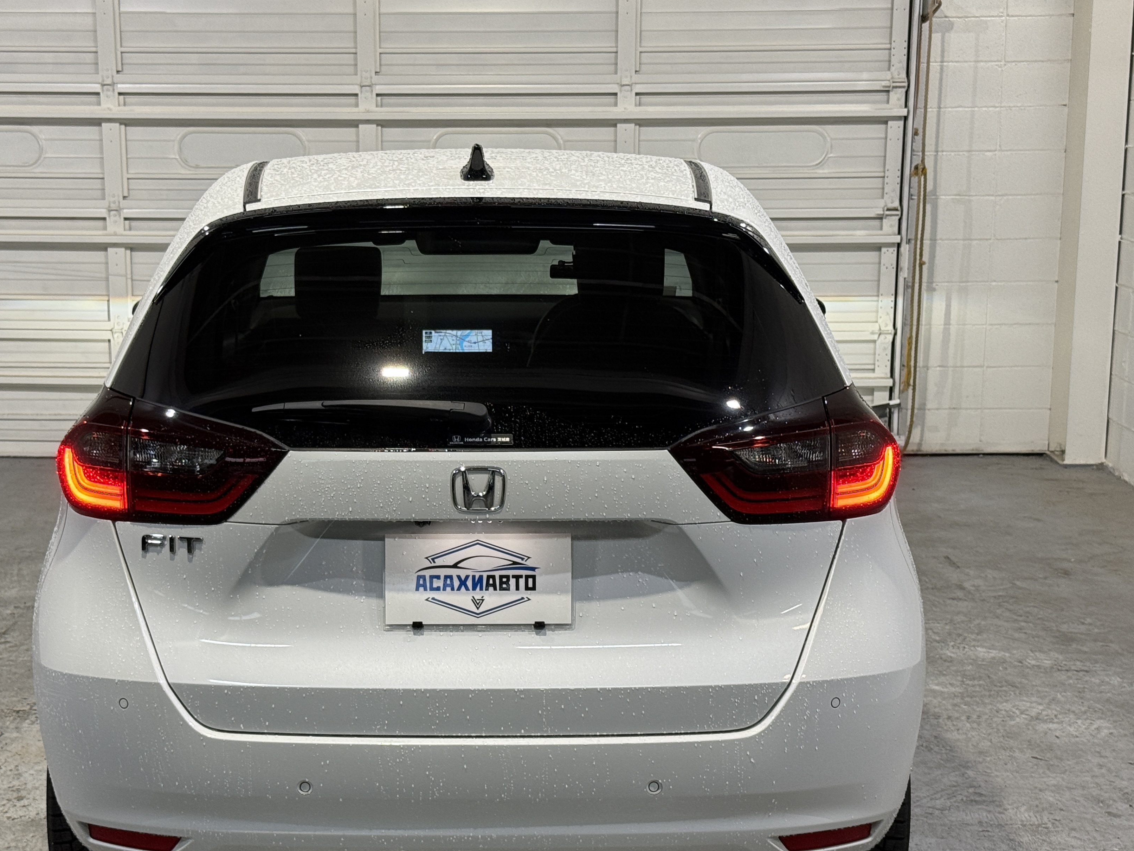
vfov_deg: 24.4
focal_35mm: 60
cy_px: 526
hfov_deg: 32.1
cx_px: 476
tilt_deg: -11.4
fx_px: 1965
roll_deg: -0.1
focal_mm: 6.76
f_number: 1.78
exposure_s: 1/60
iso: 80
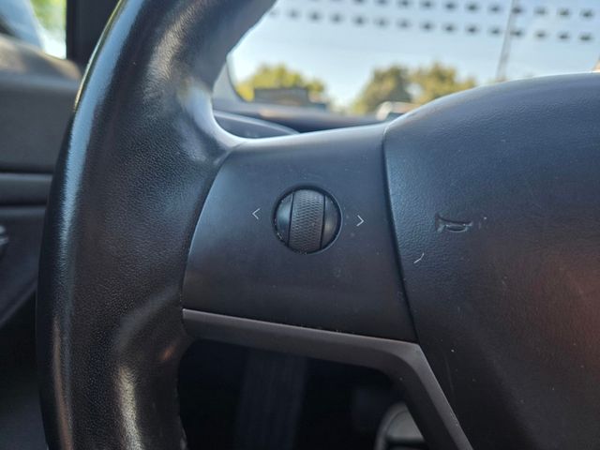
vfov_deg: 58.9
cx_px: 300
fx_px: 399
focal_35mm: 23
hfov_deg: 73.9
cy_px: 225
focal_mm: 5.4
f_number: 1.8
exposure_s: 1/180
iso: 50
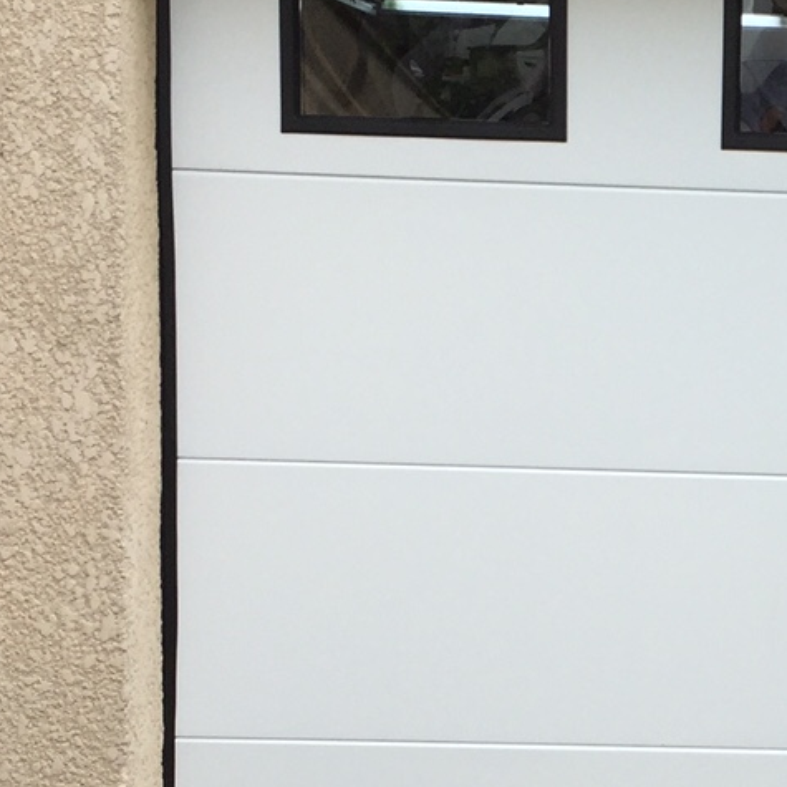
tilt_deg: -7.2
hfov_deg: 18.8
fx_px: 2264
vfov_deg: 19.7
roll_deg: -0.8
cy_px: 489
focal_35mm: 88
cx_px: 910
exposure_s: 1/1199
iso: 32
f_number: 2.2
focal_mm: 4.15
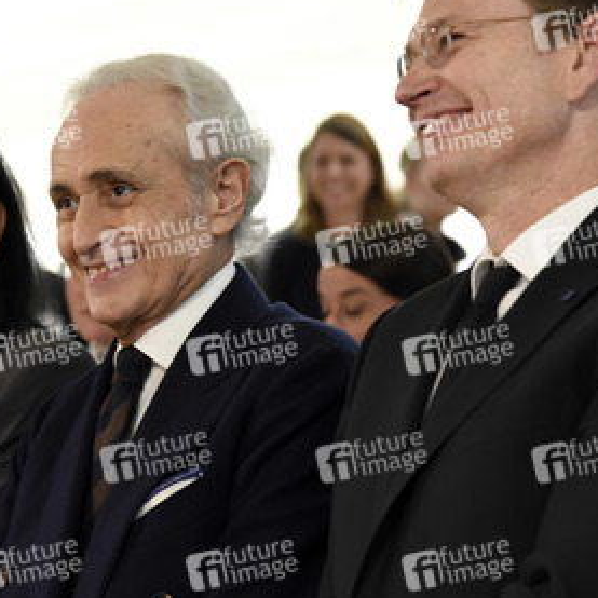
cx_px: 185
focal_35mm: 166
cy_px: 296
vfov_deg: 10.5
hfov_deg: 10.5
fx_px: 3244
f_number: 5.6
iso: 4000
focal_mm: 120
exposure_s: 1/160
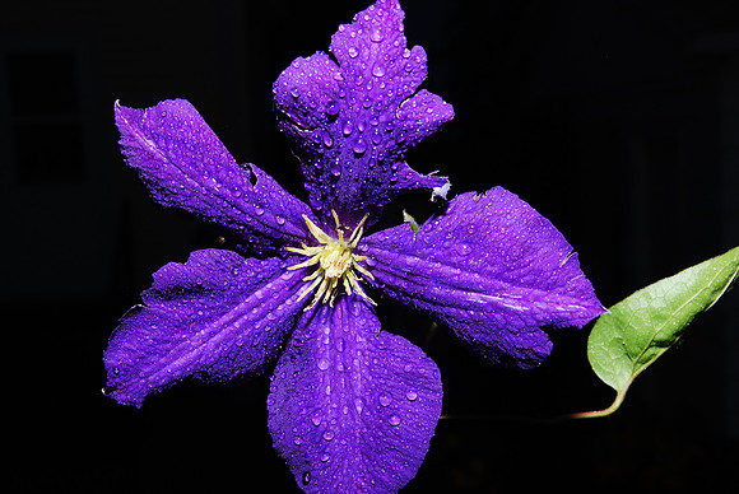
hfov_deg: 33.4
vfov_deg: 22.7
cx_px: 370
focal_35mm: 60
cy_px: 247
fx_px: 1233
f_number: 18
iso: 200
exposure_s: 1/4
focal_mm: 40
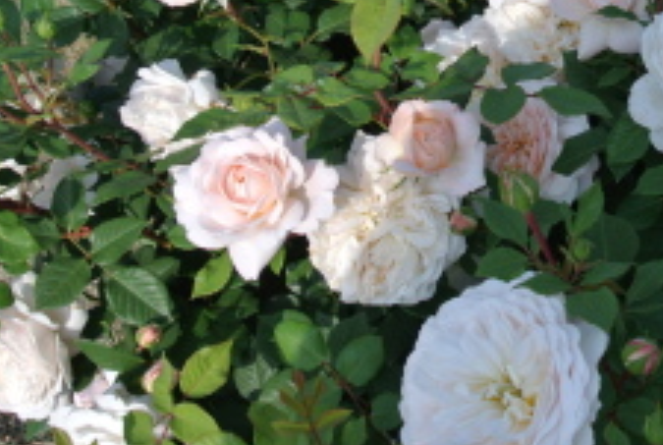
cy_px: 143
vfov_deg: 22.6
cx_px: 604
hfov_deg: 31.7
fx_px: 1107
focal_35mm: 60
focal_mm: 10
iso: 100
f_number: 5.6
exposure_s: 1/500
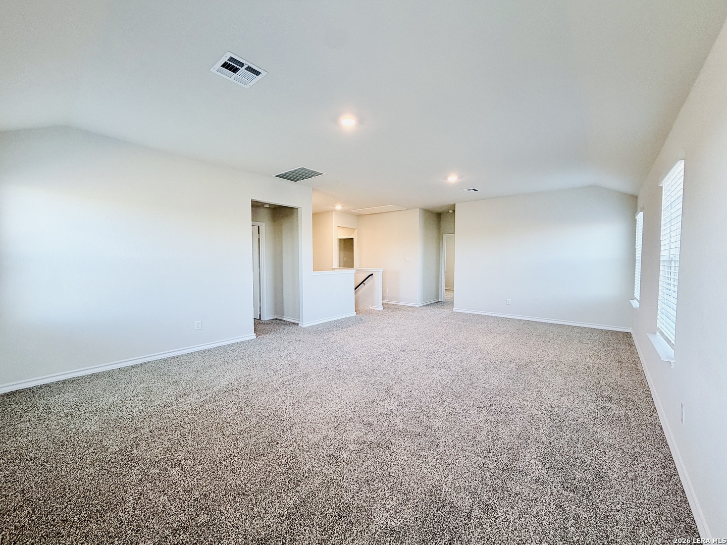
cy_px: 272
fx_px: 294
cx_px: 364
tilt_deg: -2.7
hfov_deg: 102.1
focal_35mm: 14
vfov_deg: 85.7
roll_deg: +0.2
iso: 320
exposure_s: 1/120
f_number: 2.2
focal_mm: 2.22
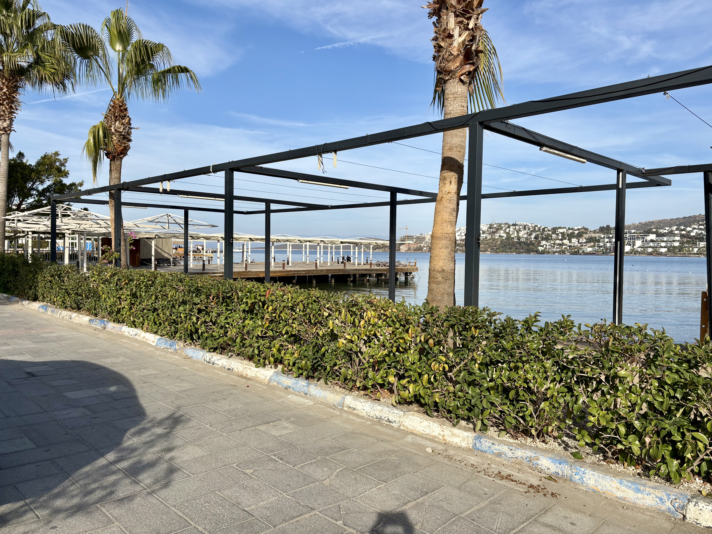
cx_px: 356
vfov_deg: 53.1
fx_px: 535
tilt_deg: -2.2
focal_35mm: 26
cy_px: 267
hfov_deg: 67.3
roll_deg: -1.0
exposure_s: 1/4065
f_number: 1.6
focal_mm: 5.96
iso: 50
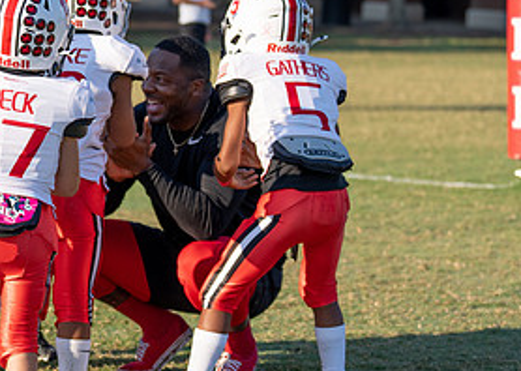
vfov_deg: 8.2
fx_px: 2602
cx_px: 12
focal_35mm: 176
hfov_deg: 11.3
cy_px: 154
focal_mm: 70
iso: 100
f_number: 2.8
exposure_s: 1/1000
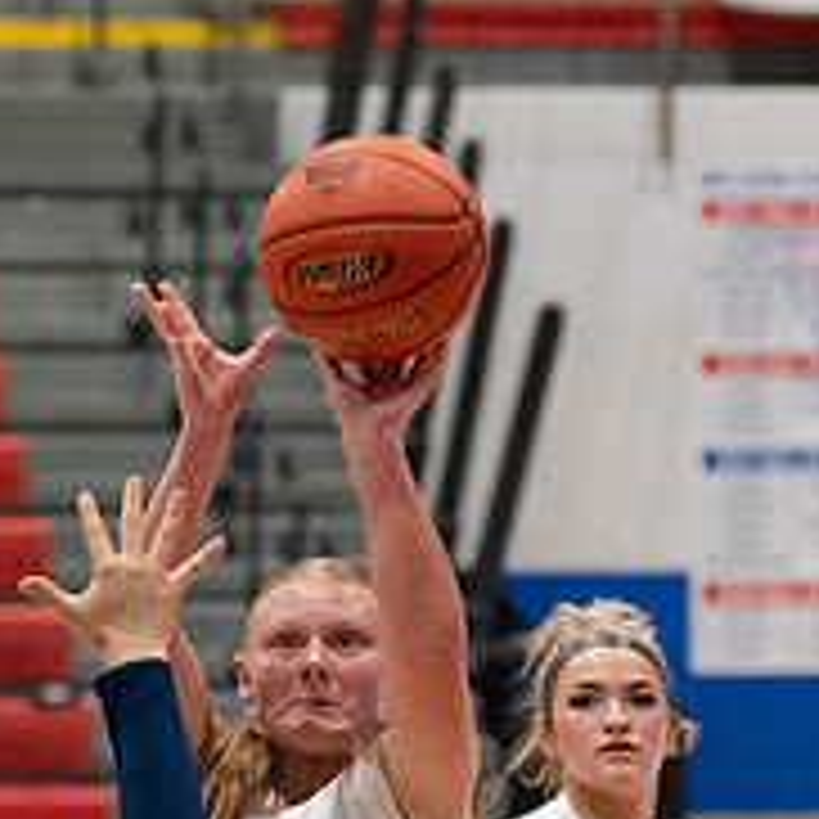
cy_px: 701
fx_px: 9663
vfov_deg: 4.8
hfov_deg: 4.9
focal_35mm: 361
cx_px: 407
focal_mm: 88
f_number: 2.8
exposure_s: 1/1000
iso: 4000
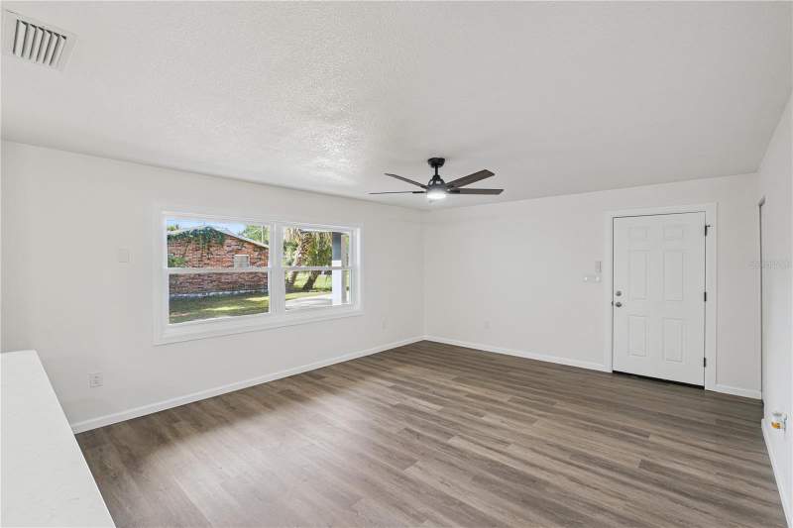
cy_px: 264
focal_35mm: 16
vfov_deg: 73.7
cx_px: 396
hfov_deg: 96.7
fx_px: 352
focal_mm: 16
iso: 400
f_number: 9
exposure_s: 1/100
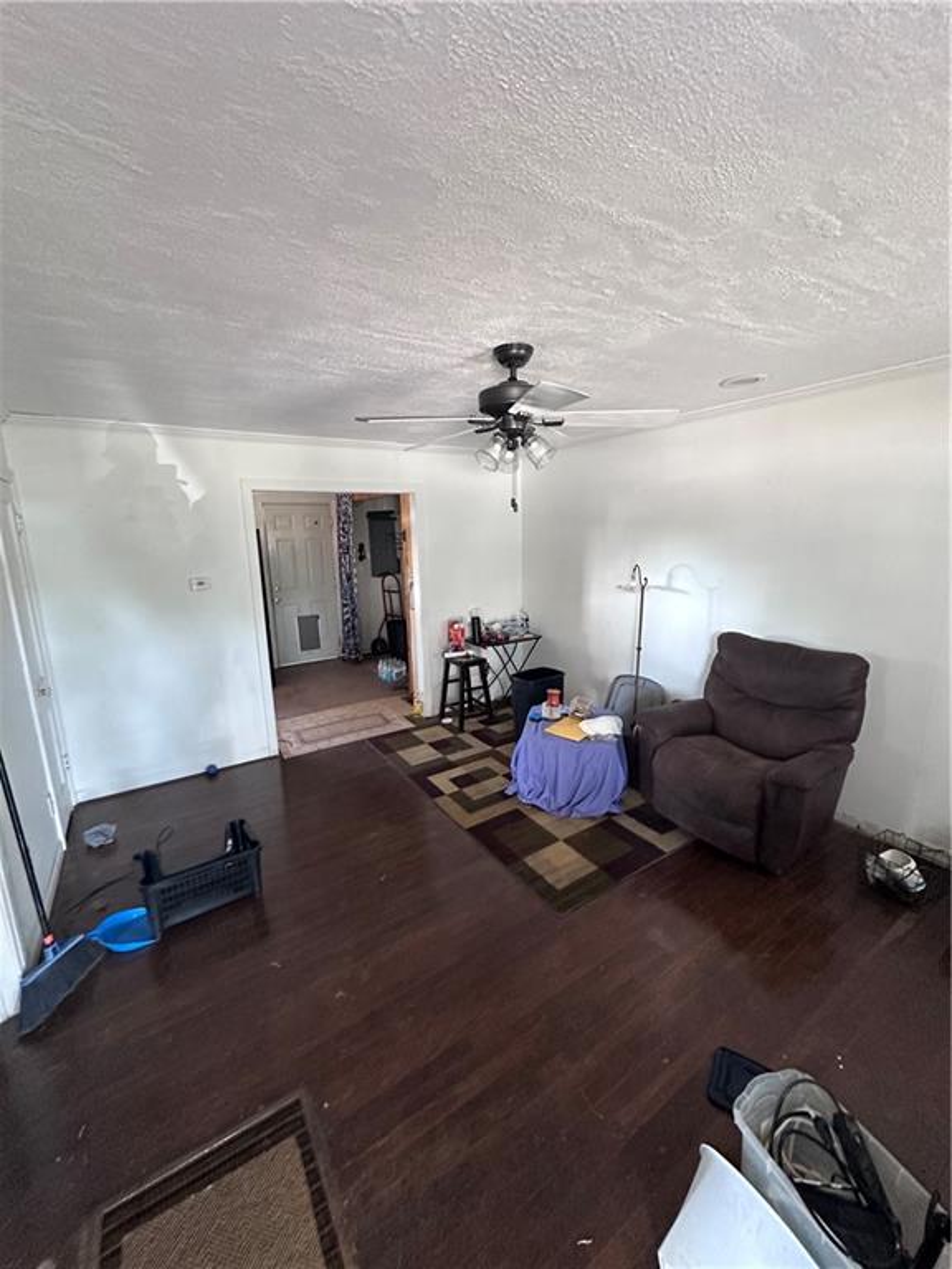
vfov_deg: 102.1
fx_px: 513
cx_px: 476
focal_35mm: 14
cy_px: 634
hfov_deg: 85.7
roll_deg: +0.6
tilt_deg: -10.9
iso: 500
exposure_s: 1/60
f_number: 2.2
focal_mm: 2.22
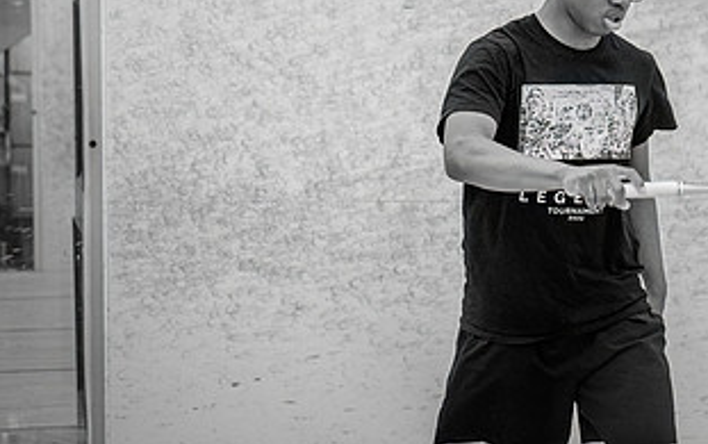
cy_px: 250
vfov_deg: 13.2
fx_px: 1912
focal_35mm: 99
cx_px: 544
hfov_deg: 20.8
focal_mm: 45
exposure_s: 1/320
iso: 1600
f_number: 2.8
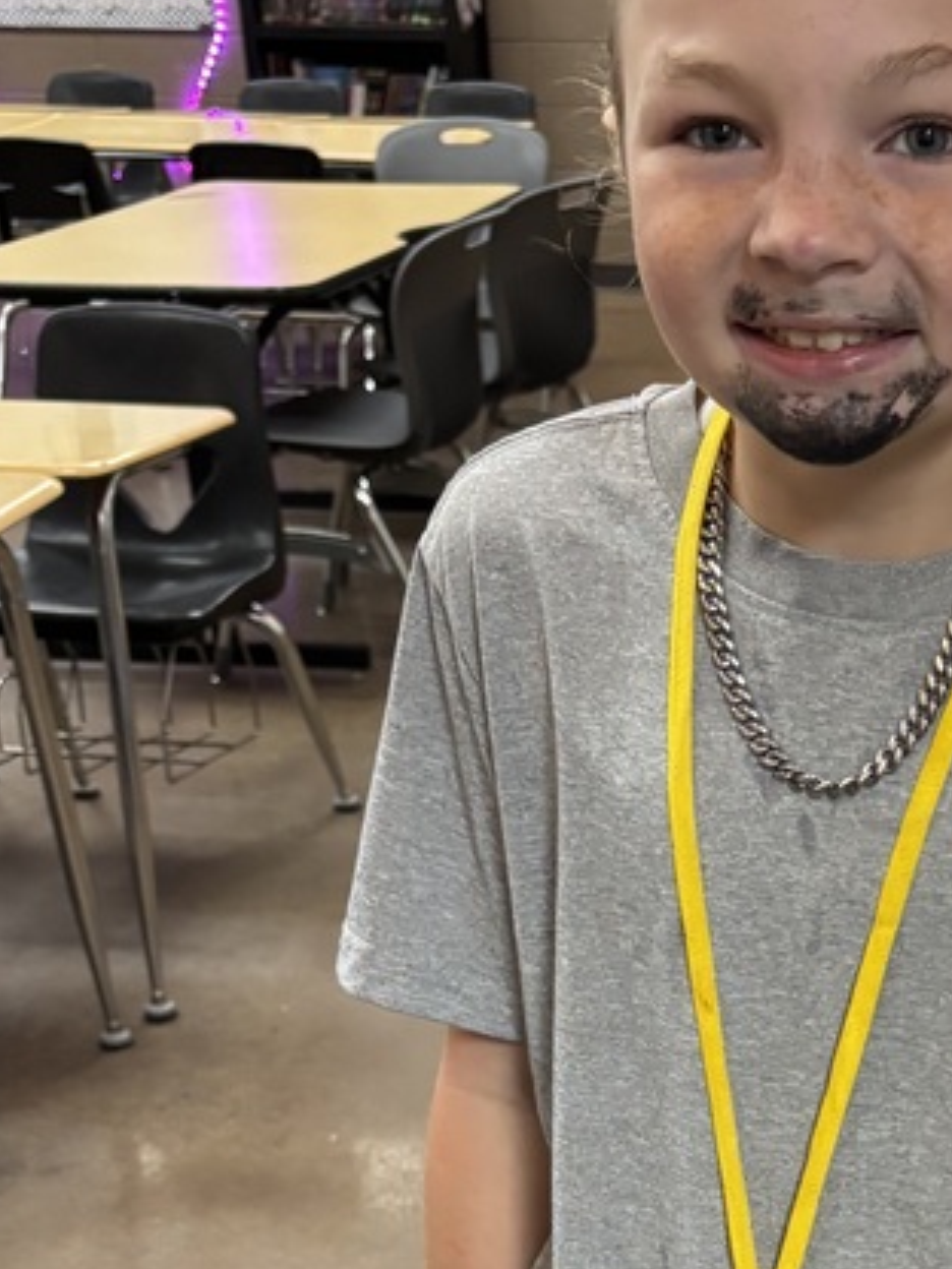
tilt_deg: -29.1
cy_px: 1208
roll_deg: -0.8
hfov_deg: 22.2
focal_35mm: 64
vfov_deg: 28.7
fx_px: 2347
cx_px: 912
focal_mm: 5.96
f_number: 1.6
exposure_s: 1/60
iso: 400
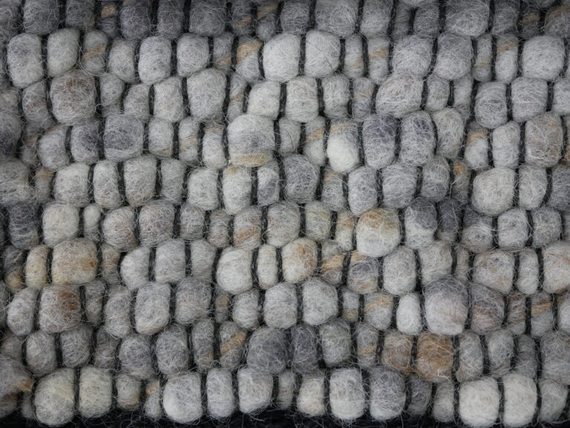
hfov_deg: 32.2
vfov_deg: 24.4
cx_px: 285
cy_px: 214
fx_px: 989
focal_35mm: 60
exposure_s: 1/125
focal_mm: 30
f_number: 3.5
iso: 400
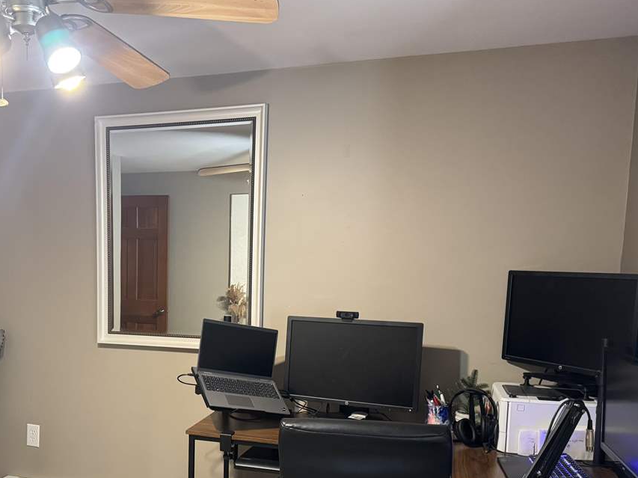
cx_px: 200
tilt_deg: -7.4
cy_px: 341
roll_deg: -1.2
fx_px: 663
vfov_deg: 38.9
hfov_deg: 50.2
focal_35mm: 36
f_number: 1.78
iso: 800
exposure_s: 1/60
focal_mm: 6.76
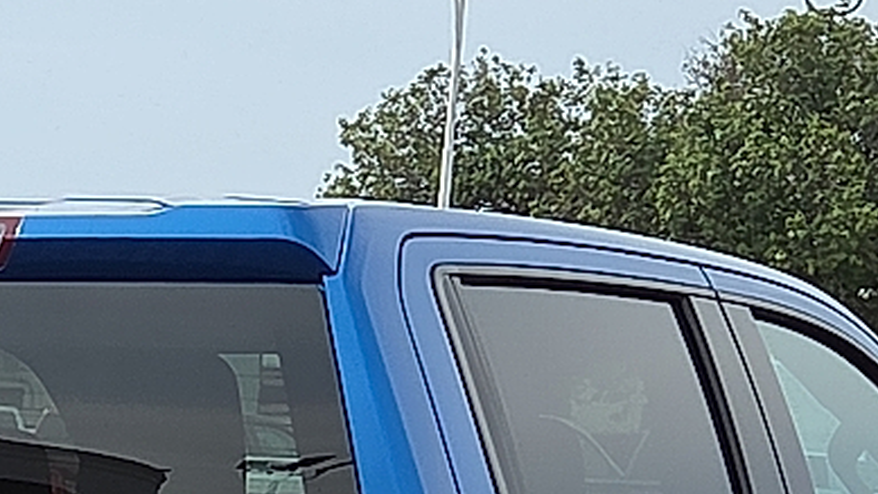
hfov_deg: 13.1
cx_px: -327
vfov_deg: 7.4
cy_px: 977
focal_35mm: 157
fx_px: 3656
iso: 76
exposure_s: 1/2500
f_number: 1.8
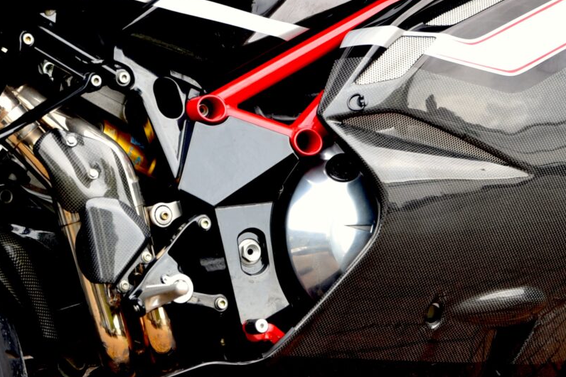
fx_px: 3035
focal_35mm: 193
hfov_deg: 10.6
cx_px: 168
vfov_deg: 7.1
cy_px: 159
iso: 100
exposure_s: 1/80
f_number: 4.5
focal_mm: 60
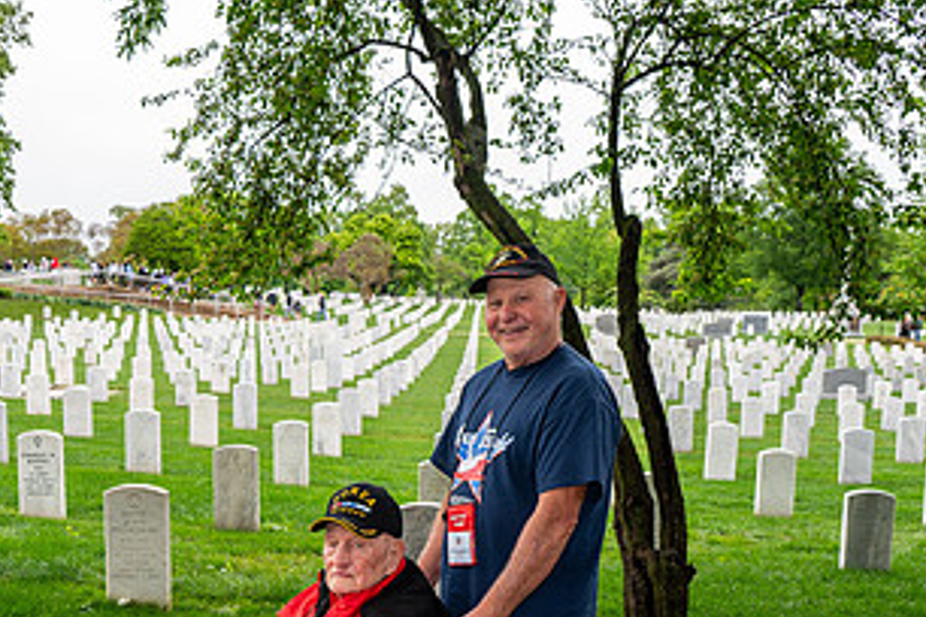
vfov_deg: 24.8
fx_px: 1363
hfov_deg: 37.2
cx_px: 321
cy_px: 547
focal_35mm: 53
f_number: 6.3
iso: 250
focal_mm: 28
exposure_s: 1/100
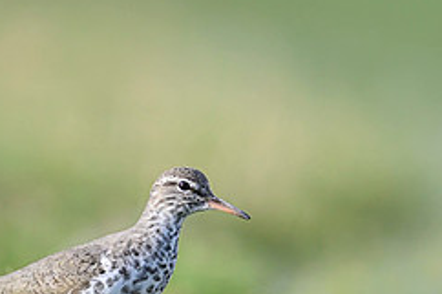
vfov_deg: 0.8
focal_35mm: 1658
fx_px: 20342
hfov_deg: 1.2
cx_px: 161
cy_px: 200
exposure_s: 1/3200
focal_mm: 560
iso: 500
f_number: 4
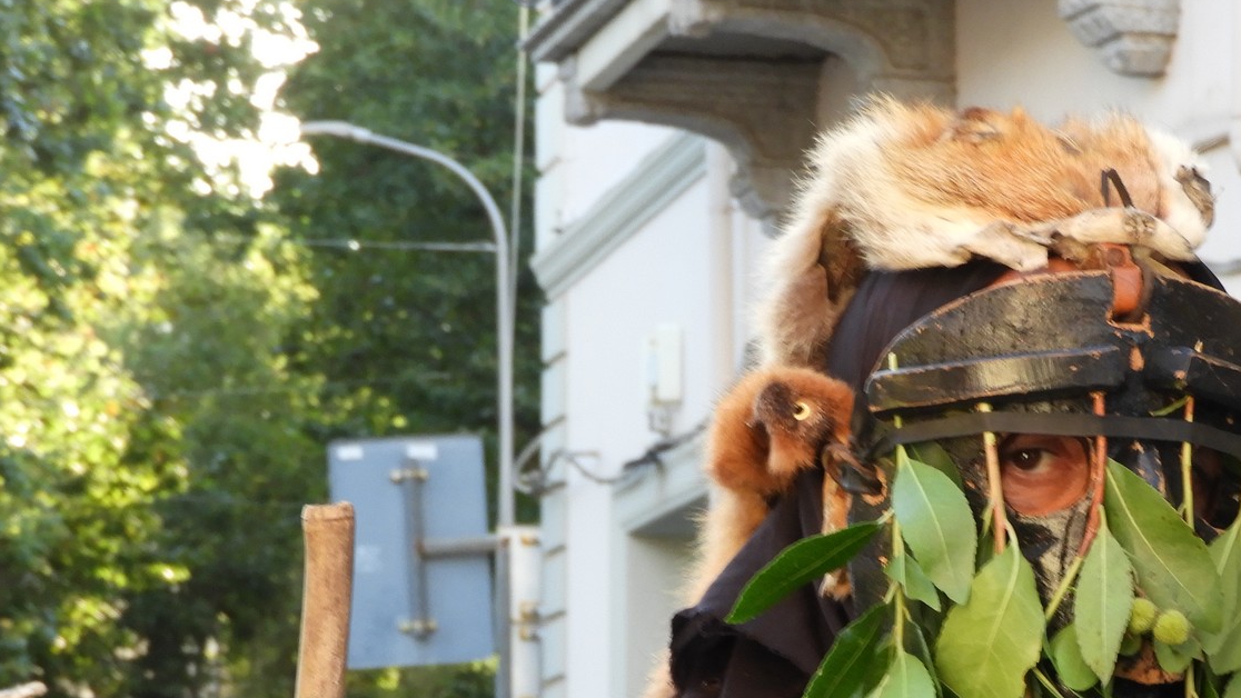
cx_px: 963
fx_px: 6648
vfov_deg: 6.0
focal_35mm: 202
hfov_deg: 10.6
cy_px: 719
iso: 200
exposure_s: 1/60
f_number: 5
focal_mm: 20.6
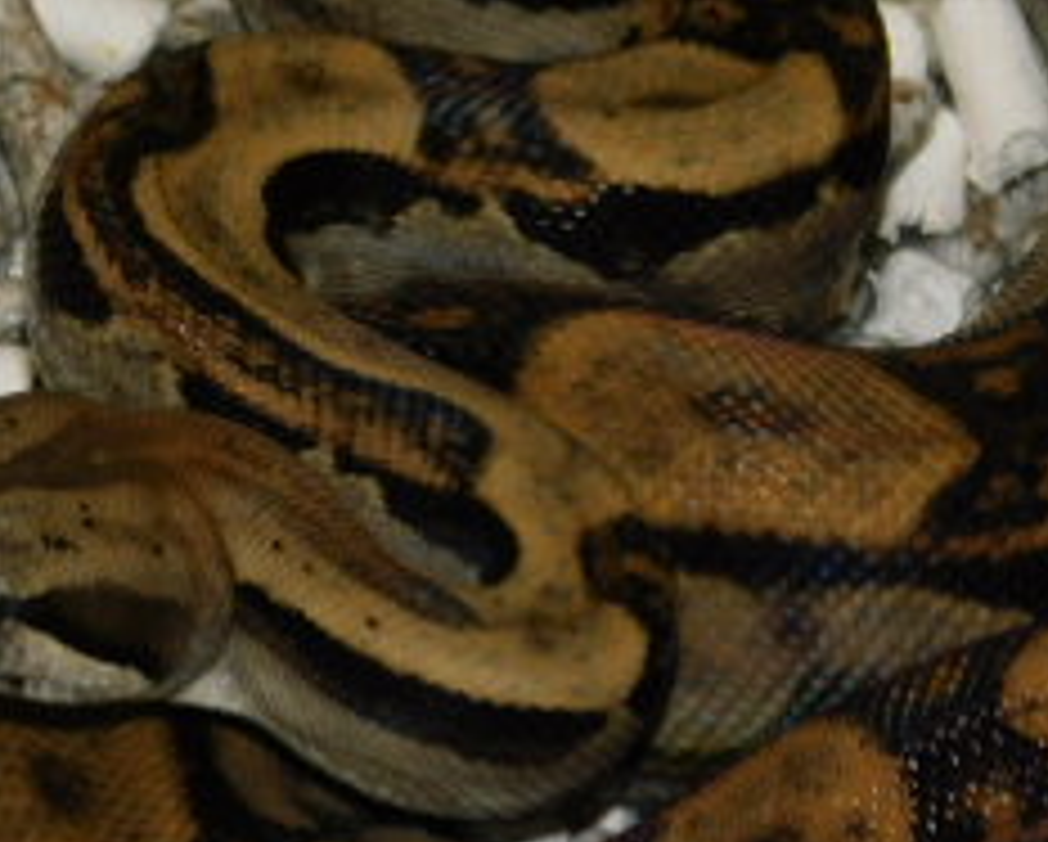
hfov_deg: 4.9
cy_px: 284
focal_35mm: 396
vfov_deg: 3.9
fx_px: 12298
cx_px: 931
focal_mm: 26.3
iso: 200
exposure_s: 1/60
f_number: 5.1
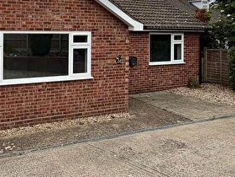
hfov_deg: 49.1
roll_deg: +0.0
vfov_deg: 38.9
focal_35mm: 35
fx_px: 238
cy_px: 32
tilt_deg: +0.1
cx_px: 42
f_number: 2.2
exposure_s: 1/942
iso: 20
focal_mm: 2.22
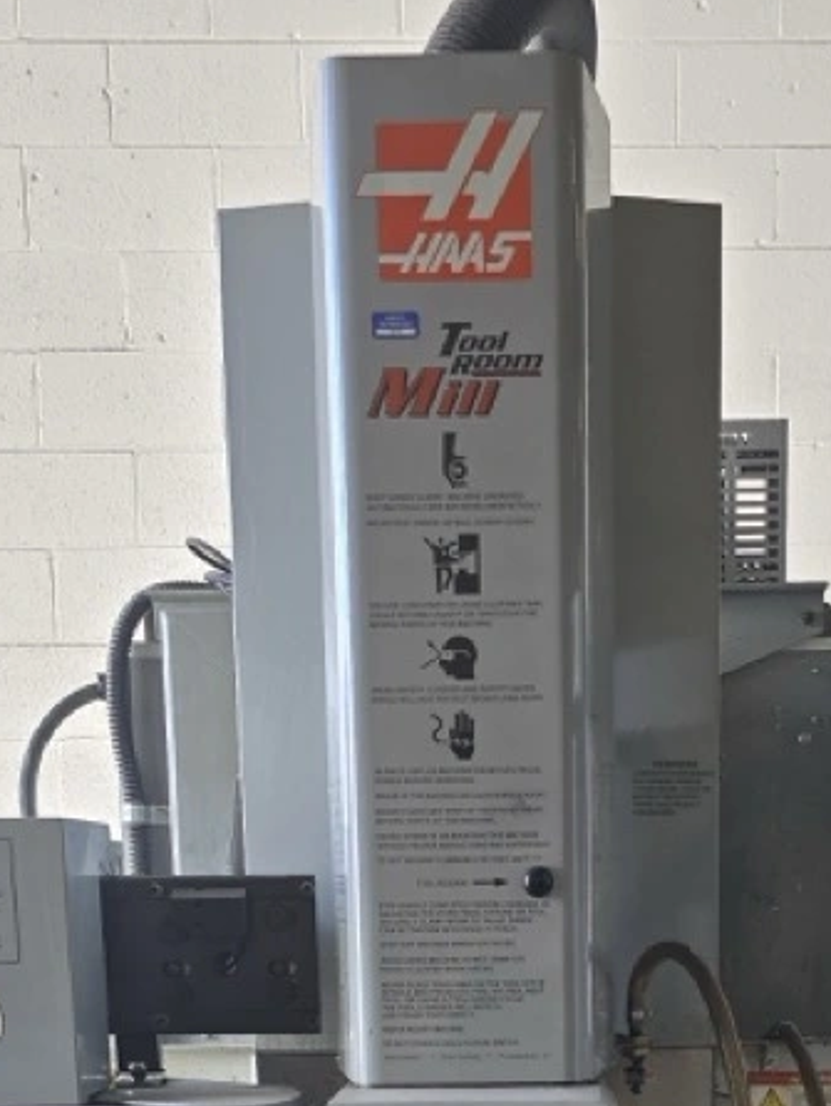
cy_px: 1329
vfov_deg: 26.2
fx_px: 2111
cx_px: 563
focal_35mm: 66
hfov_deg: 22.2
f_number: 1.7
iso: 80
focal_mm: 6.3
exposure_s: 1/180
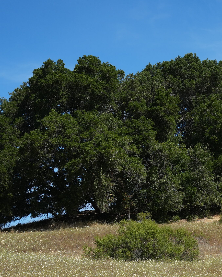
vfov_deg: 15.9
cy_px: 224
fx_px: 986
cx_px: 178
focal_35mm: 120
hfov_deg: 12.8
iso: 250
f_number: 4.5
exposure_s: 1/1600
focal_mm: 50
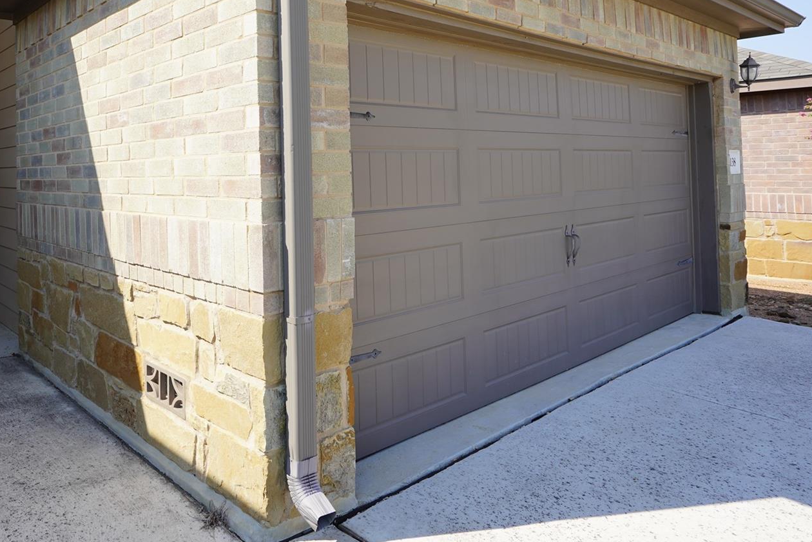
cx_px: 200
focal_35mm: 26
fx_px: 586
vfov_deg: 48.0
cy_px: 146
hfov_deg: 65.1
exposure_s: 1/125
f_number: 8
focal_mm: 16
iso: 100
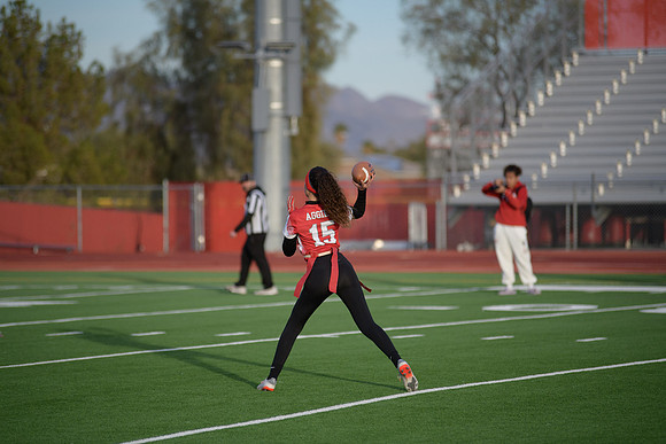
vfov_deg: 6.9
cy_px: 222
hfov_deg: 10.3
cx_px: 333
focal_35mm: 200
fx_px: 3701
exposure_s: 1/4000
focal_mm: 200
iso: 640
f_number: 2.8
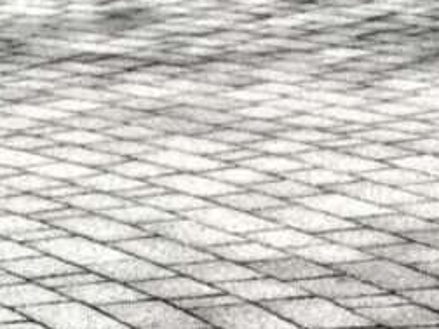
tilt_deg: -27.9
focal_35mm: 213
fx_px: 2701
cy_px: 949
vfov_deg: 6.4
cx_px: -685
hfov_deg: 8.4
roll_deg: +2.5
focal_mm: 3.99
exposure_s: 1/3546
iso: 20
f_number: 1.8
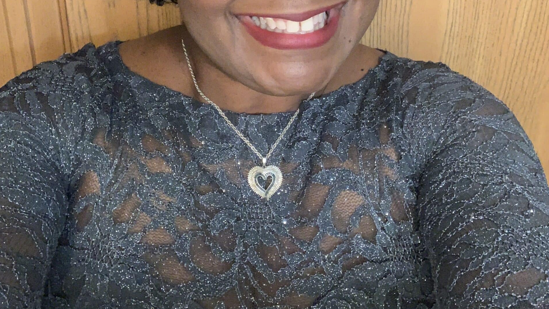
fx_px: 684
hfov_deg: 43.7
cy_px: 42
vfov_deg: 24.8
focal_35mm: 47
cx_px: 276
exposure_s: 1/30
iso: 250
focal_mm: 2.87
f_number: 2.2
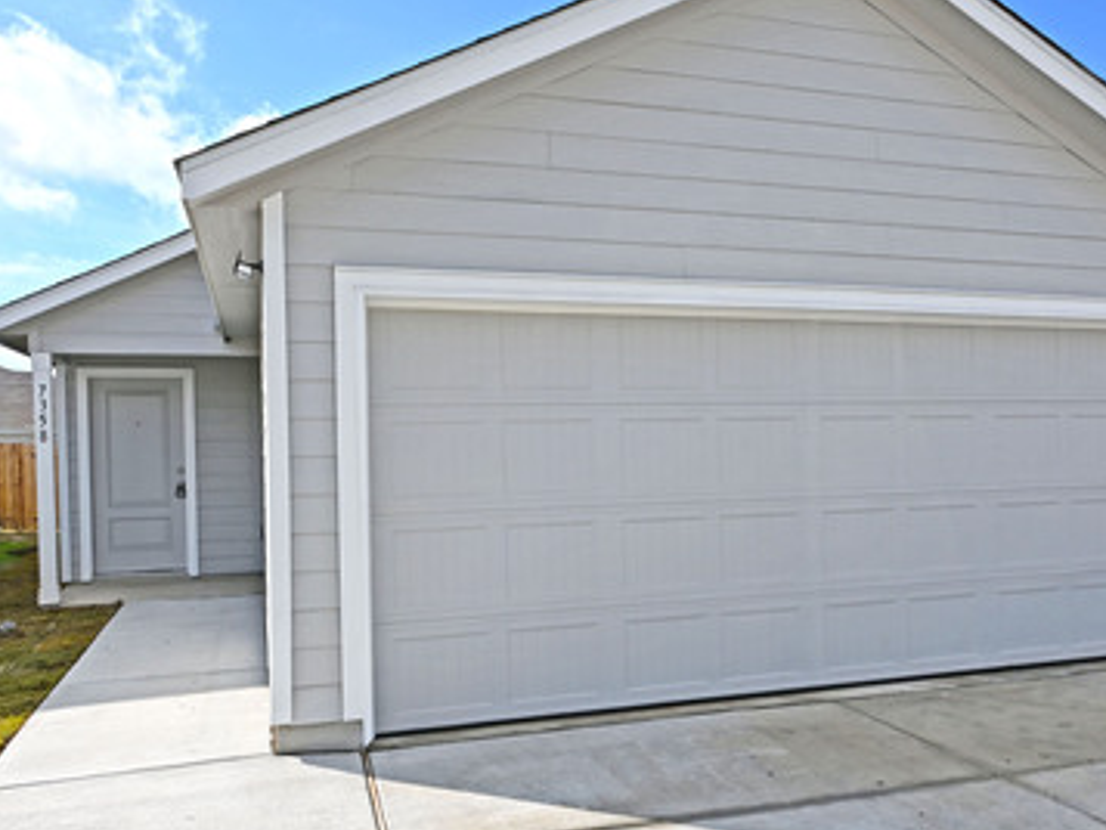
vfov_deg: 45.2
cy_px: 499
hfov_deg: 58.3
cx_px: 567
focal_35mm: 31
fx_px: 991
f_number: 8
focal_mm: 12
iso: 64
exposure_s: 1/250
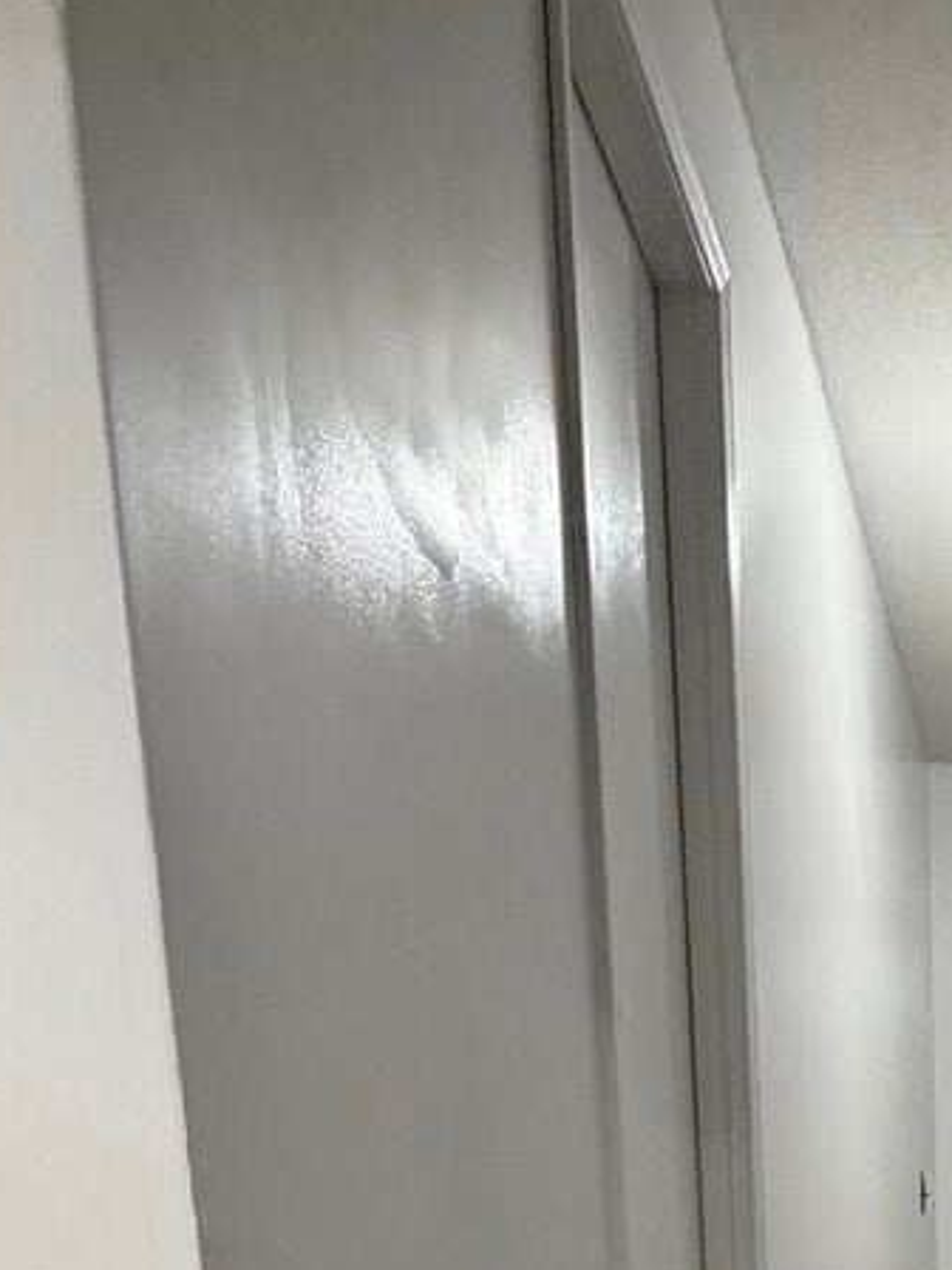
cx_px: 1207
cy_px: 1896
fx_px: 1833
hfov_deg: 25.4
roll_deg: -1.0
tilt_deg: -13.1
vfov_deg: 27.1
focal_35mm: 50
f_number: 2.2
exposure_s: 1/60
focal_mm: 2.22
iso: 640
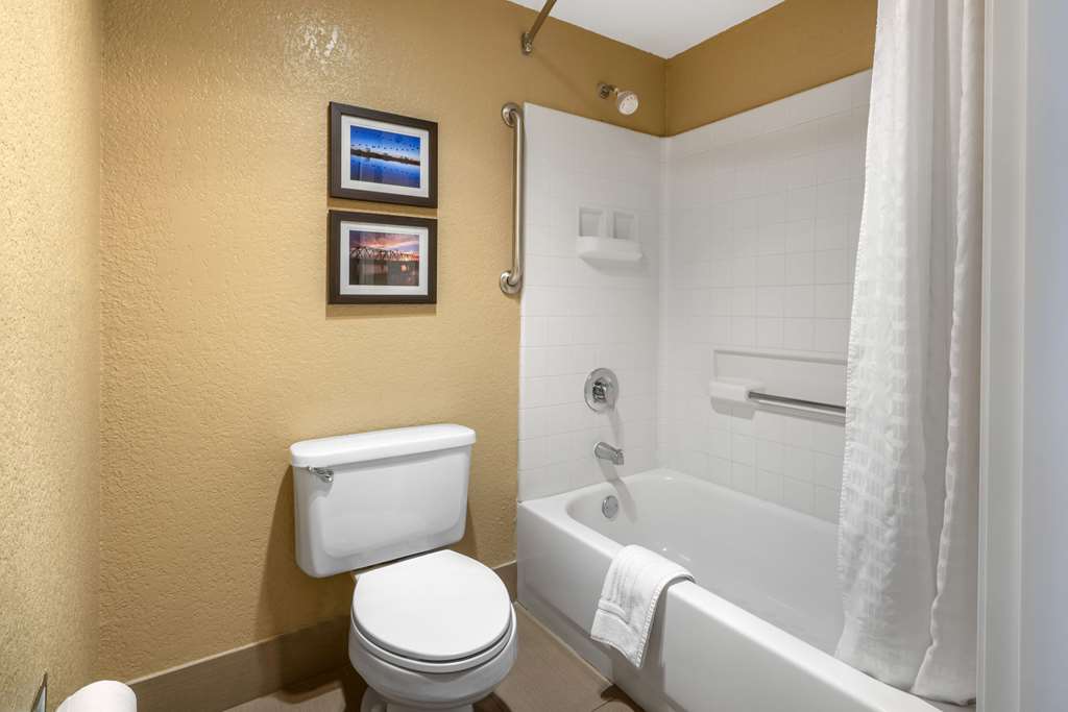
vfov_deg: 73.8
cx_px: 534
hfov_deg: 96.7
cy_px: 356
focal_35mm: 16
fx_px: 475
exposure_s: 1/2.5
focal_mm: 16
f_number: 11
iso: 160
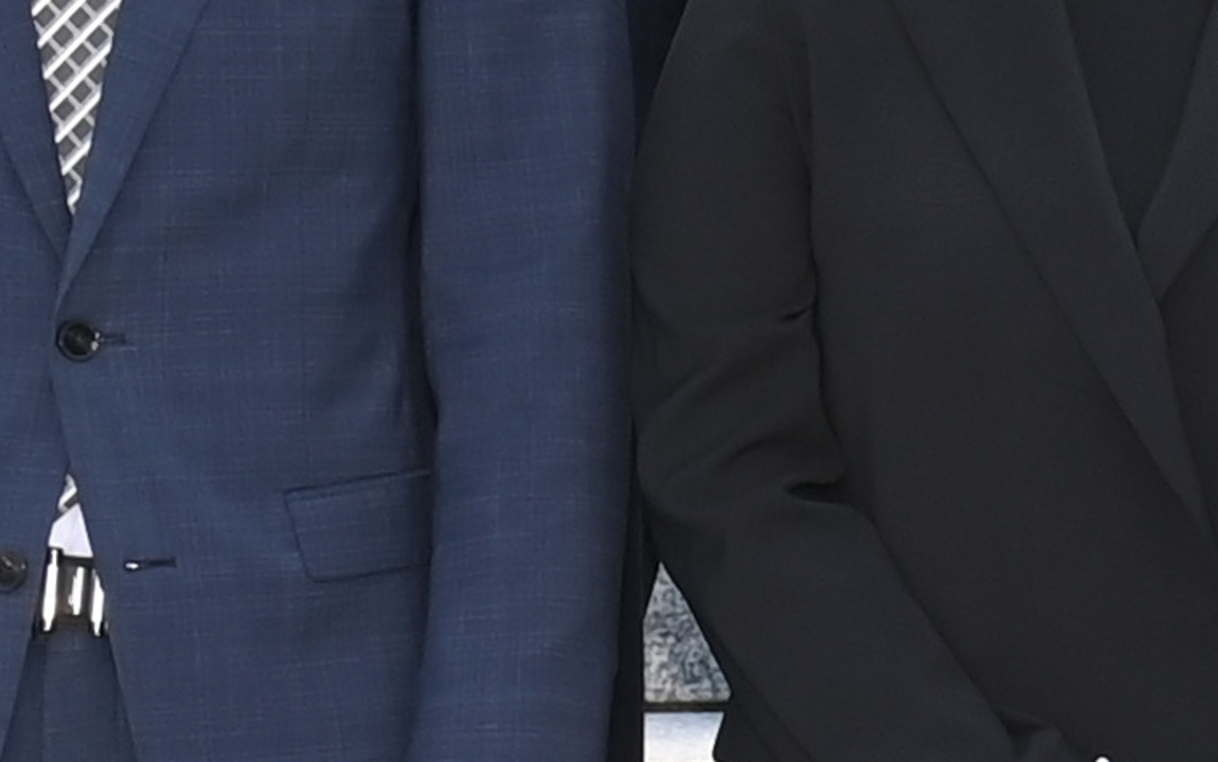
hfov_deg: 6.2
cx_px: 2596
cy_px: 82
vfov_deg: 4.0
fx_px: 10890
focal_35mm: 328
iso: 400
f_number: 7.1
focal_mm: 44
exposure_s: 1/320
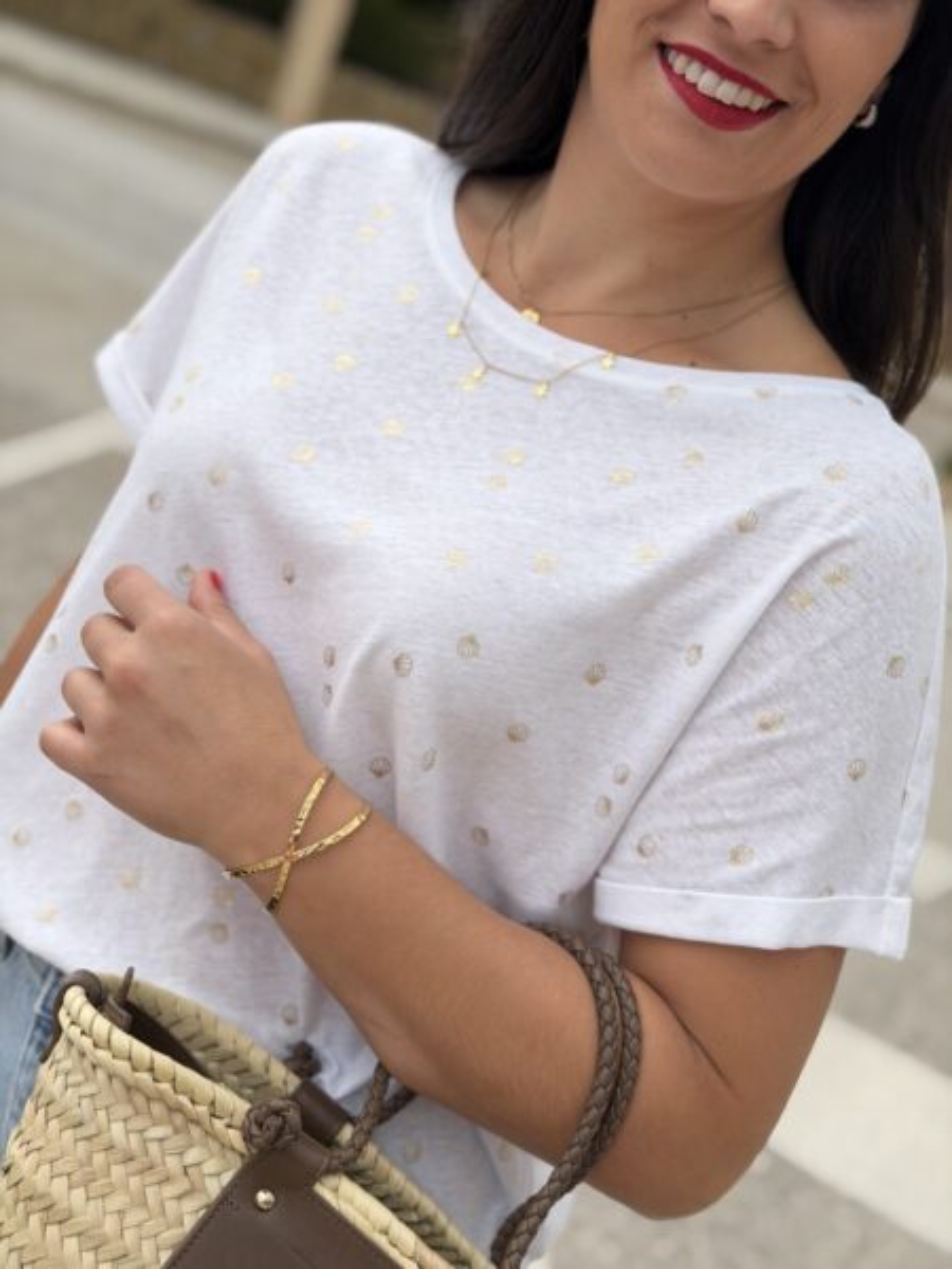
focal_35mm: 48
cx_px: 476
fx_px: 1760
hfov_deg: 30.3
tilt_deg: -15.8
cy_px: 634
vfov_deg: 39.7
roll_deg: -21.7
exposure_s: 1/1883
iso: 64
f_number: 1.78
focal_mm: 6.76
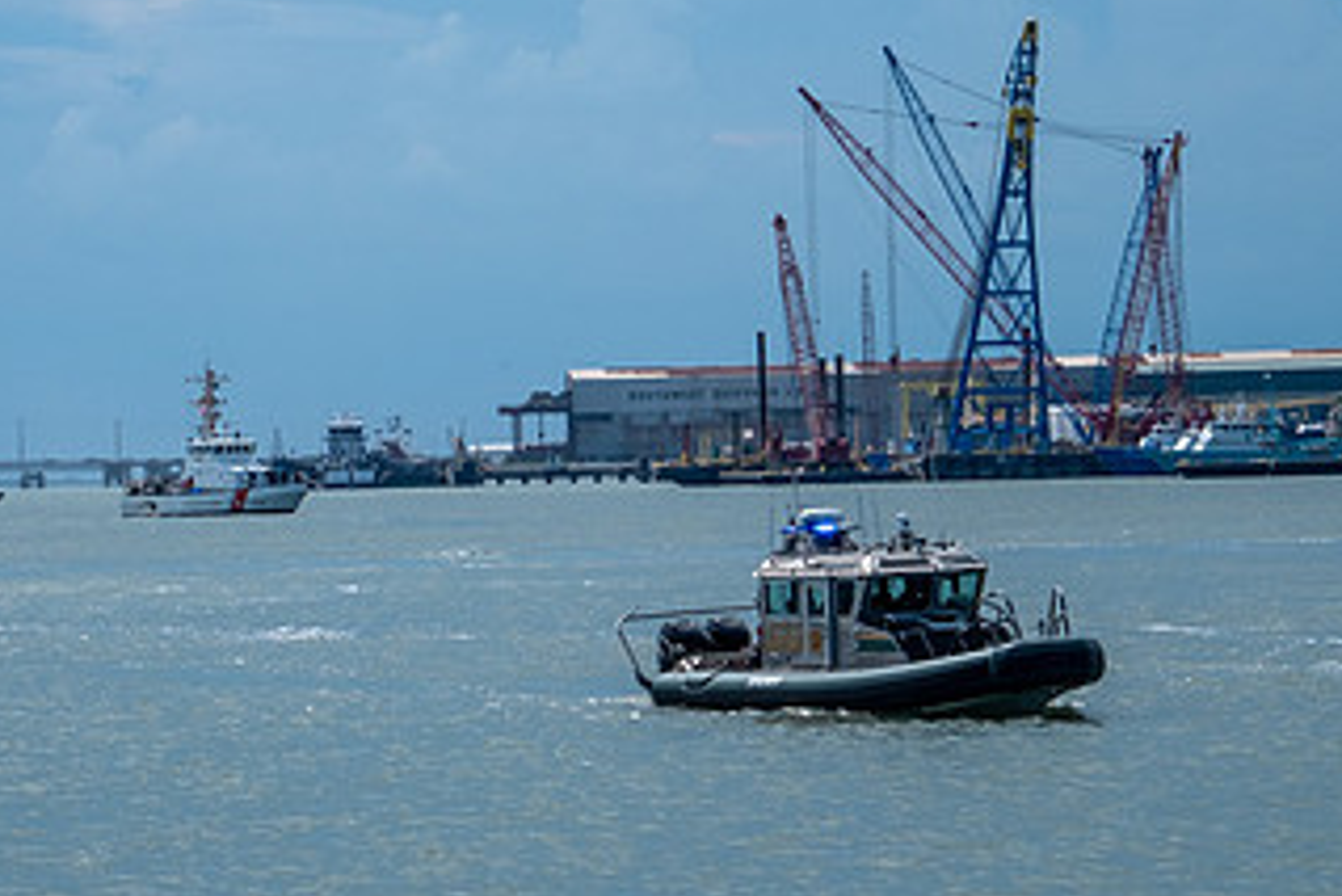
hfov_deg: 9.4
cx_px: 560
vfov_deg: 6.3
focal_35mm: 218
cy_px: 477
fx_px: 8130
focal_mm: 80
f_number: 11
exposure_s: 1/480
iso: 160
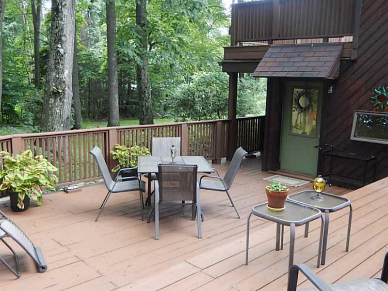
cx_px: 194
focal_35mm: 36
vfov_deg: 39.7
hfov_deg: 51.4
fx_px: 404
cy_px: 146
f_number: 4
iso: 320
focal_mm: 6.5
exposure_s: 1/30
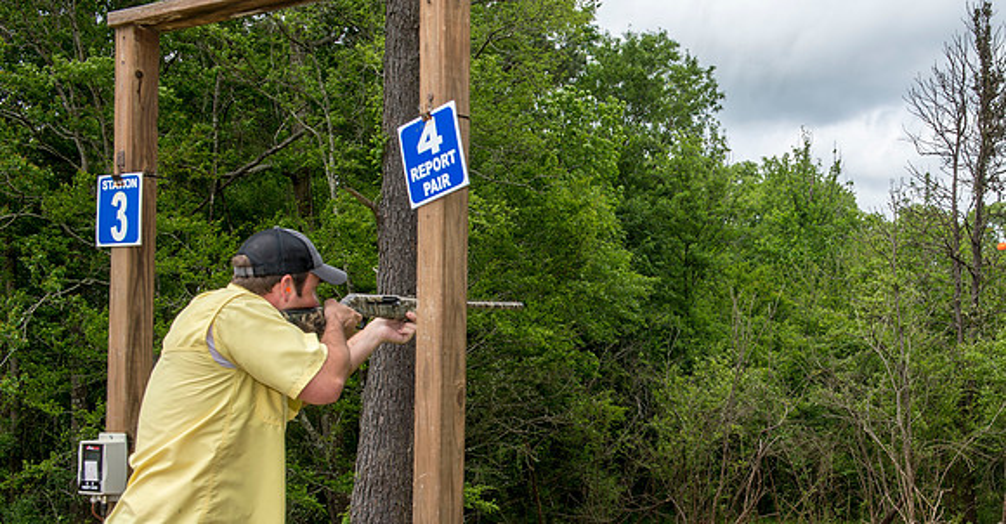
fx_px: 1389
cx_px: 695
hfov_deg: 39.2
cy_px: 369
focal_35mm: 53
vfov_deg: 21.2
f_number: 9
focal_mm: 36
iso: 160
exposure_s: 1/250
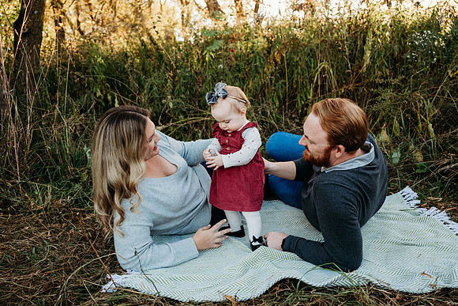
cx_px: 229
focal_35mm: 32
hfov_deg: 58.0
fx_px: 414
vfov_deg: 40.6
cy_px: 153
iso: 640
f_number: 4
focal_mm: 32.5
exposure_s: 1/320
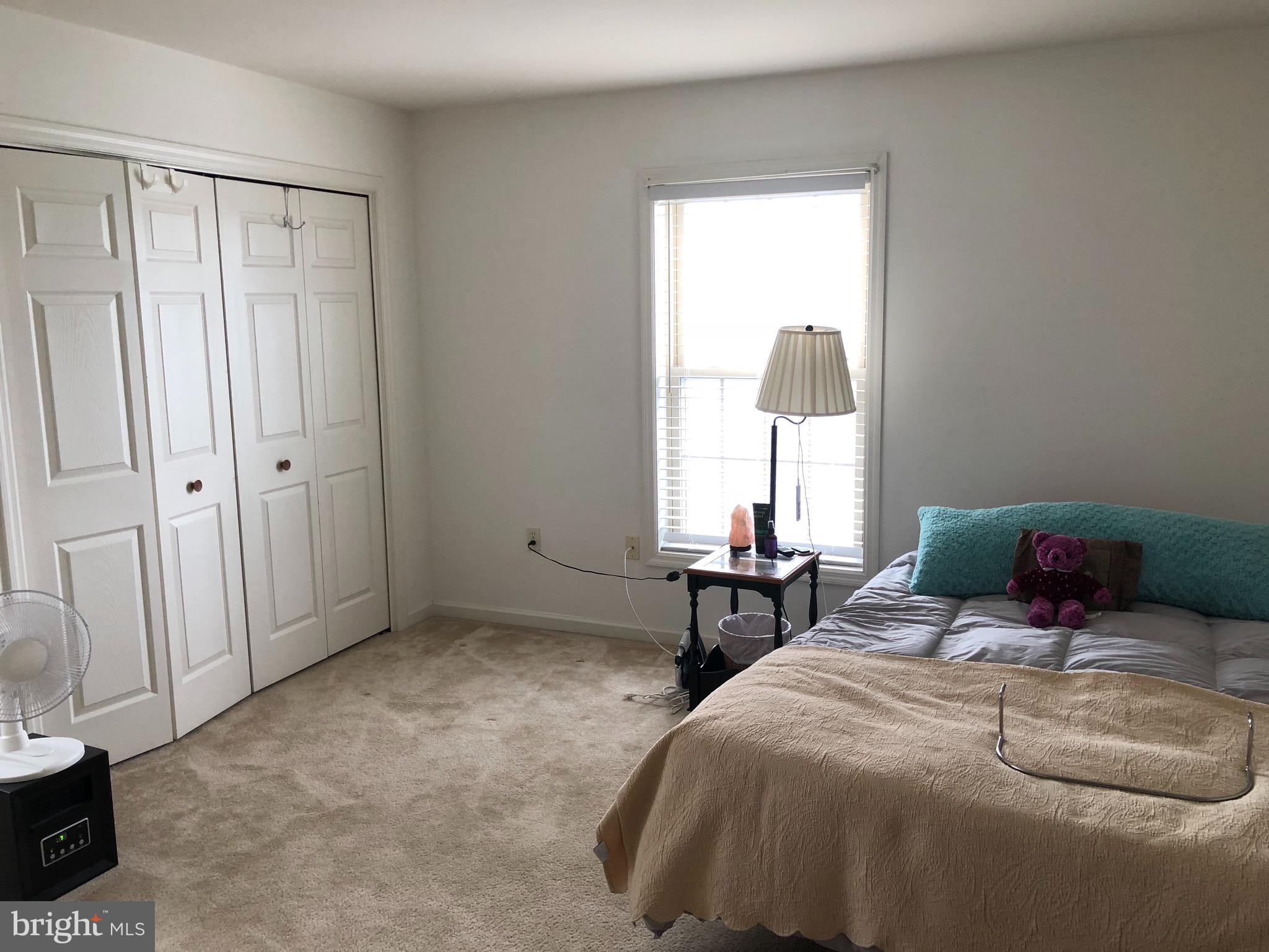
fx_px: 1026
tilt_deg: -9.3
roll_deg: +0.6
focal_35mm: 28
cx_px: 634
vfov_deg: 49.7
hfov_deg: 63.4
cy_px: 476
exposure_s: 1/30
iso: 25
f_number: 1.8
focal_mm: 4
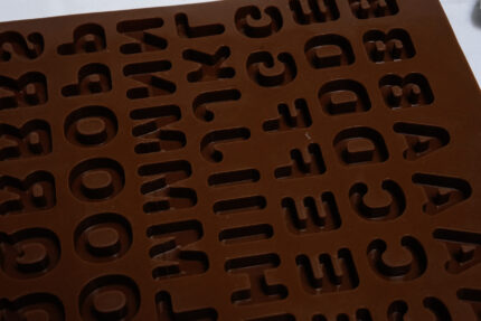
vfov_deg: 19.5
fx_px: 936
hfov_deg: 28.8
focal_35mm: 70
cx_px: 240
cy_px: 160
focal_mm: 70
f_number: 16
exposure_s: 1/160
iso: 6400
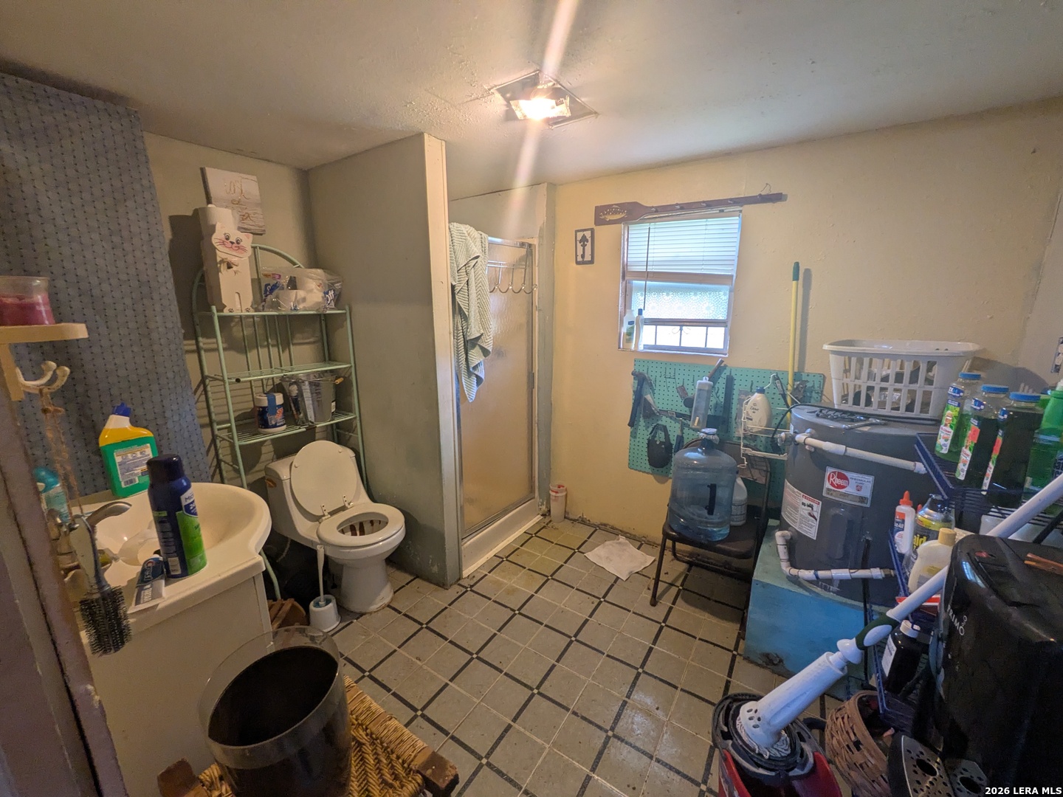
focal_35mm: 14
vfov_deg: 85.7
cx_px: 532
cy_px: 398
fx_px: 430
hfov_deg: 102.1
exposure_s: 1/40
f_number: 2.2
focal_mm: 1.83
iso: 153
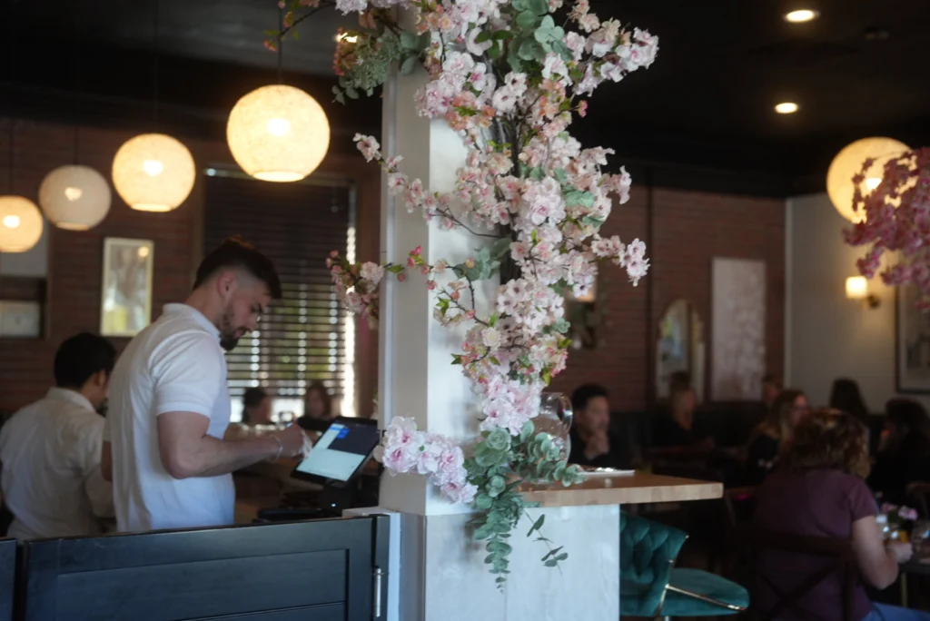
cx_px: 465
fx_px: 1292
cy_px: 310
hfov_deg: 39.6
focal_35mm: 50
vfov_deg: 27.0
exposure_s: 1/160
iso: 1600
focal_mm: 50
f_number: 2.2
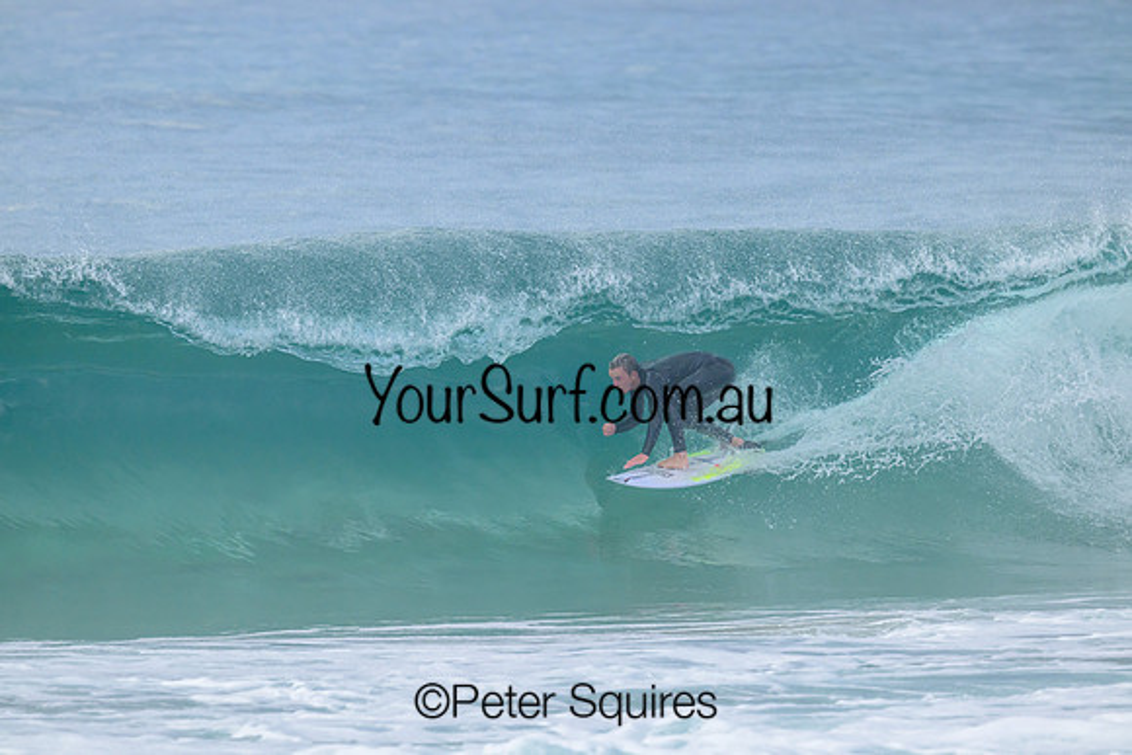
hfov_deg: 3.8
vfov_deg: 2.5
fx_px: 16983
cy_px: 378
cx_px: 566
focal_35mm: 540
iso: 1600
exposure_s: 1/2000
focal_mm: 540
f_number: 11
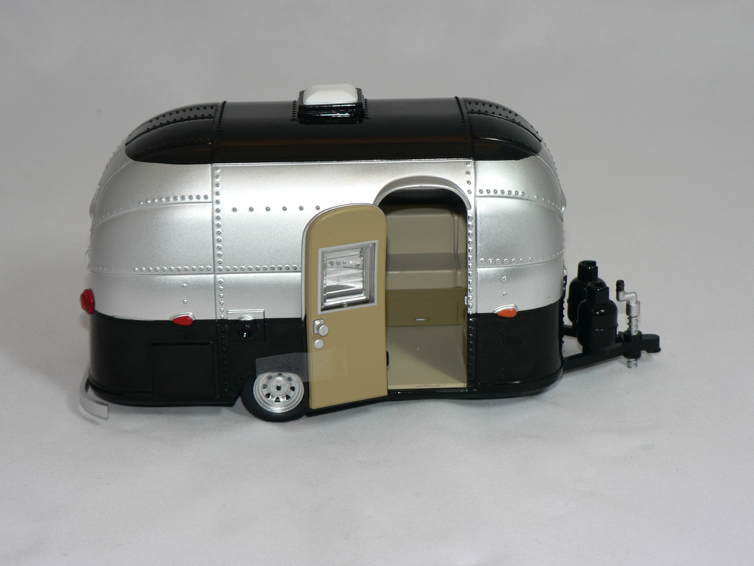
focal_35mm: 79
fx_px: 1721
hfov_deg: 24.7
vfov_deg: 18.7
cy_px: 283
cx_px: 377
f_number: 3.2
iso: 80
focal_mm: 13.1
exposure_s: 1/60
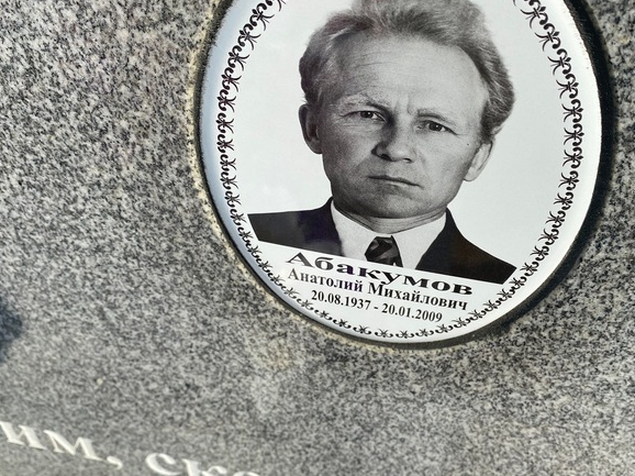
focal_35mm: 36
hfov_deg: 50.8
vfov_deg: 39.6
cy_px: 228
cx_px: 398
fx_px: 660
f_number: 1.8
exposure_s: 1/2410
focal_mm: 4.25
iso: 32
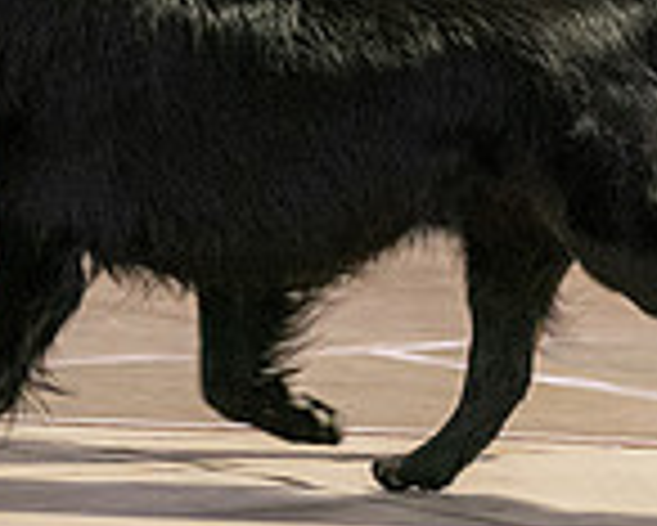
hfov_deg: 2.7
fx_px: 13815
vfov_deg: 2.2
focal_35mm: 710
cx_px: 88
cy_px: -108
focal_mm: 164
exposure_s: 1/250
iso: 6400
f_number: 3.5
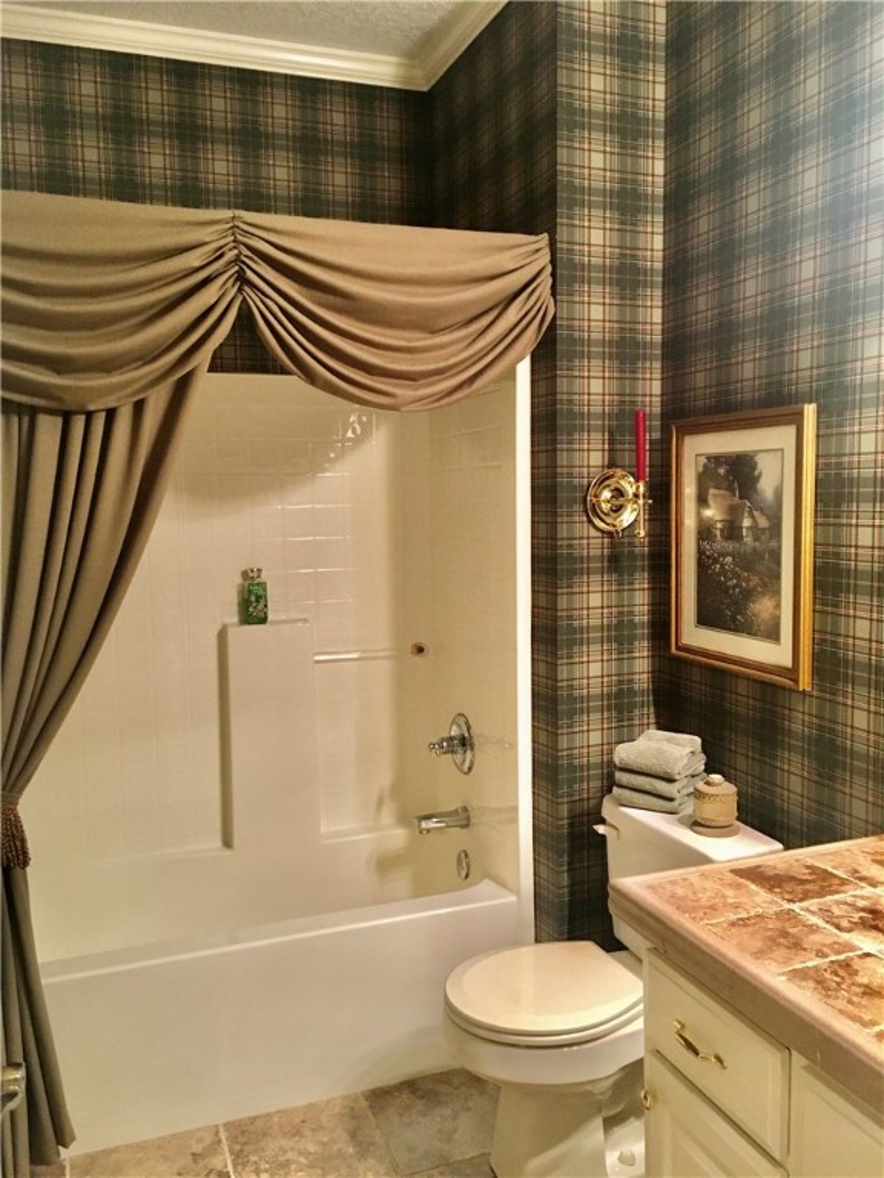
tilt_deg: -5.7
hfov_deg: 48.2
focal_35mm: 29
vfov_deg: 61.7
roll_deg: +1.9
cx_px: 442
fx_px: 987
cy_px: 589
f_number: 2.2
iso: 200
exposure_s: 1/17
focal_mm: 4.15
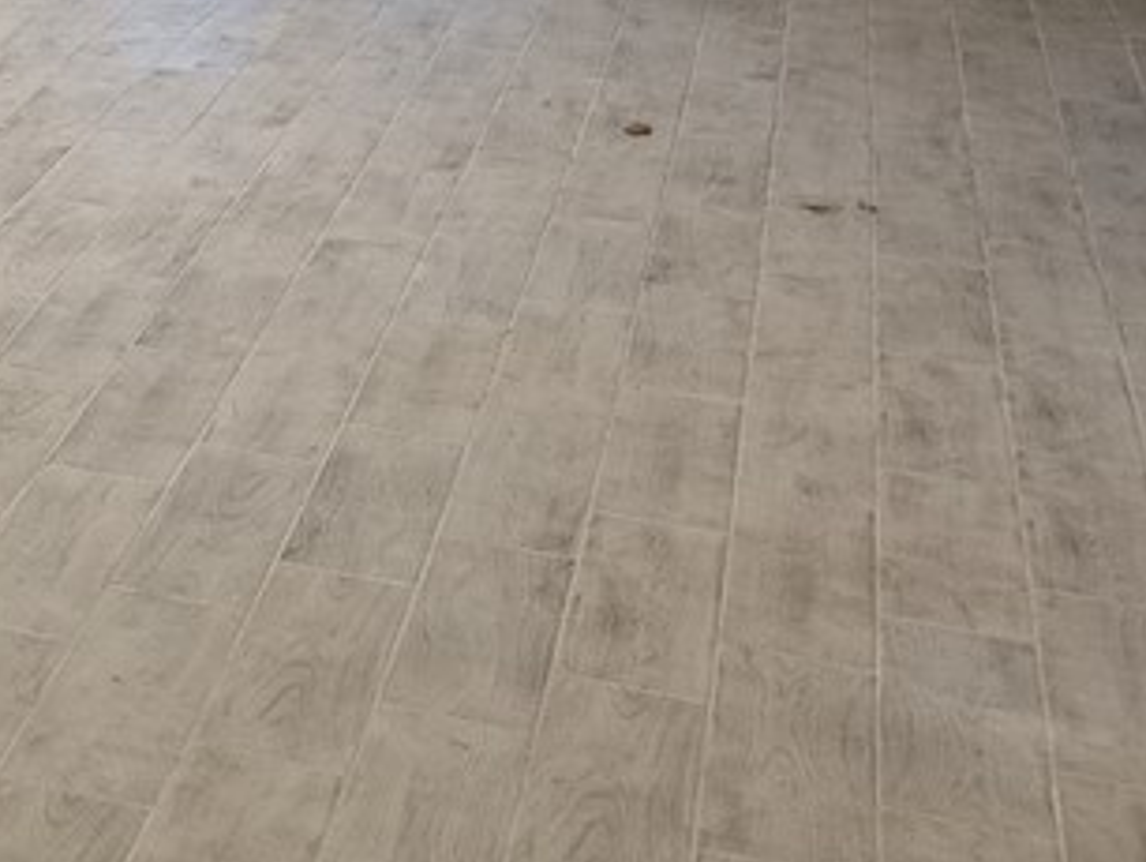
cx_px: -408
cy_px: -364
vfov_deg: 15.8
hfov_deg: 20.3
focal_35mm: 87
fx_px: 2882
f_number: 1.8
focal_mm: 5.4
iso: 200
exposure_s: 1/60
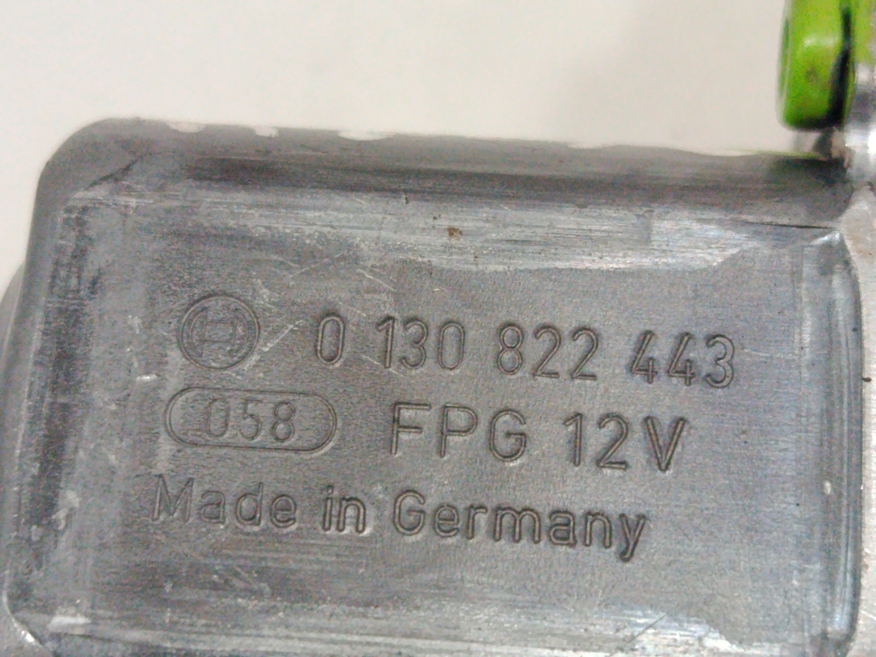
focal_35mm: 77
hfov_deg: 25.3
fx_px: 1949
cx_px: 438
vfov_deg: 19.1
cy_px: 328
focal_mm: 5.24
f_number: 1.7
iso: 688
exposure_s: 1/50
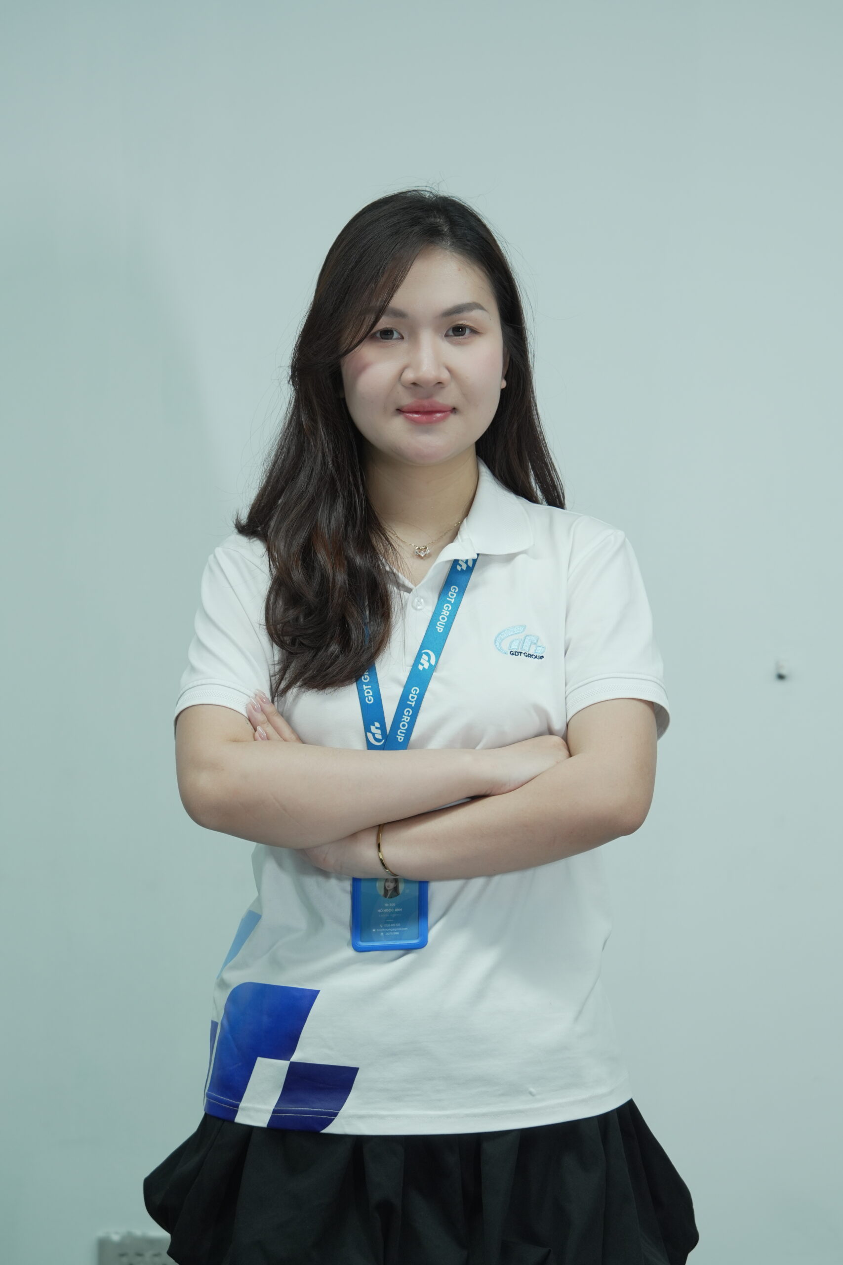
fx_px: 3687
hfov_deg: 13.0
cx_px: 422
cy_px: 632
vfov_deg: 19.5
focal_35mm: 105
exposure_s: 1/125
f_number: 3.2
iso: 400
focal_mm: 70
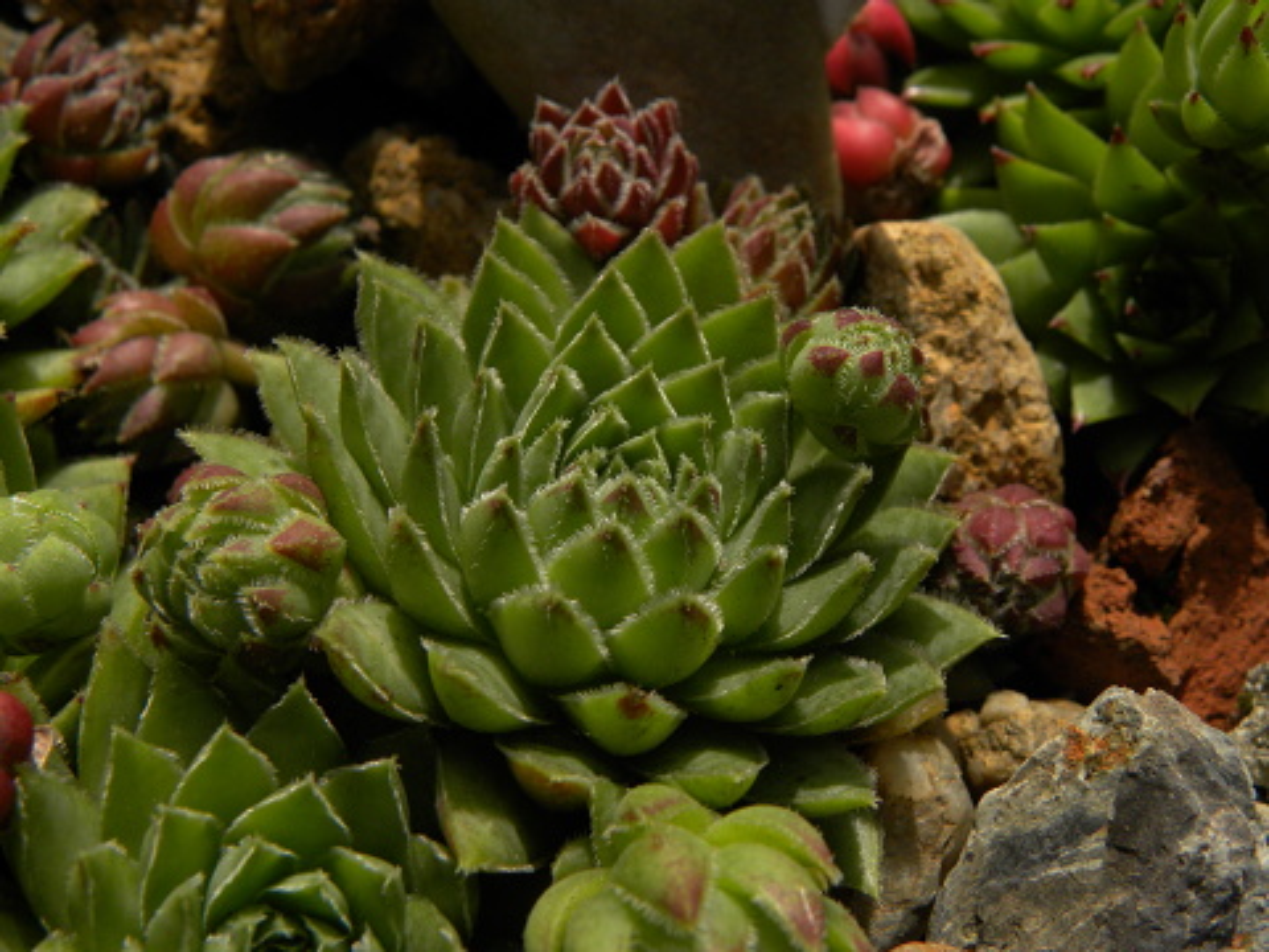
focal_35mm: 41
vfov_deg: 35.1
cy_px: 476
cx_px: 634
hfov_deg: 45.8
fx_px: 1503
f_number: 4.5
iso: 100
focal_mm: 7.3
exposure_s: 1/800
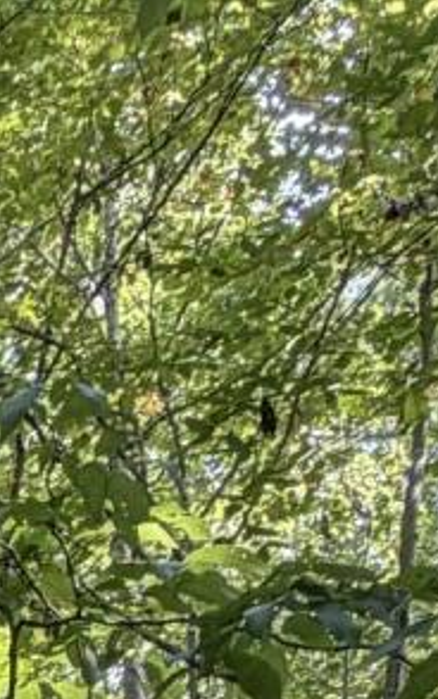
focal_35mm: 101
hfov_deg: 9.5
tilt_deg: +10.5
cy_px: 1538
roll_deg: +0.1
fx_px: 1927
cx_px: -962
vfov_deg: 15.1
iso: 100
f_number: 2.2
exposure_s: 1/121
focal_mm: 2.22
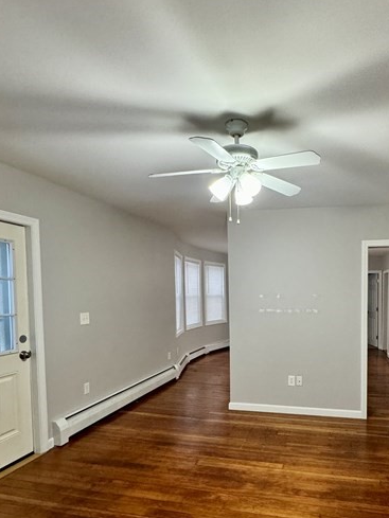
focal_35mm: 22
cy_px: 310
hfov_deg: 59.7
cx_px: 259
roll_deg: +0.2
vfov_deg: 75.5
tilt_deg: -2.7
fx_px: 329
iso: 400
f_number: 2.2
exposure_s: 1/60
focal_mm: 2.22
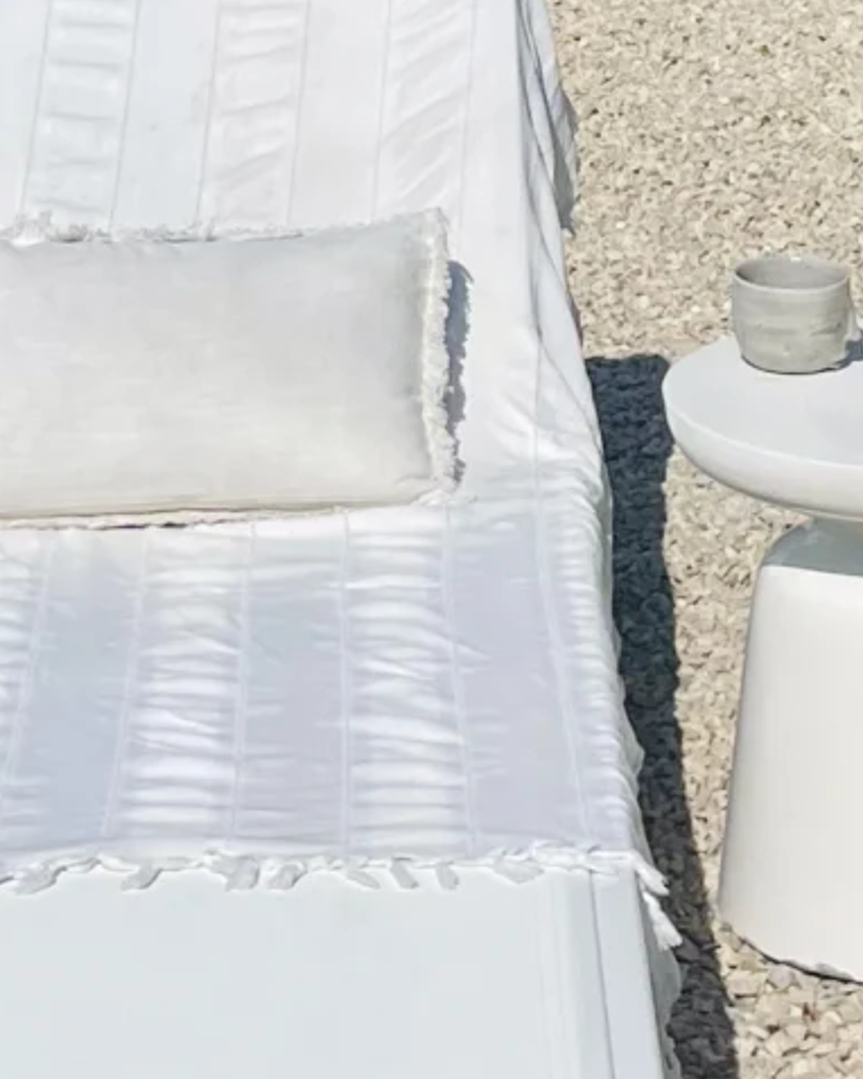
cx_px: 339
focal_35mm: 136
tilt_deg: -5.3
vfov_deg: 13.8
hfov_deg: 11.3
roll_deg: +1.8
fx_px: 4345
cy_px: -174
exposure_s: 1/10753
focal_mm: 4.2
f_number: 1.6
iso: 32
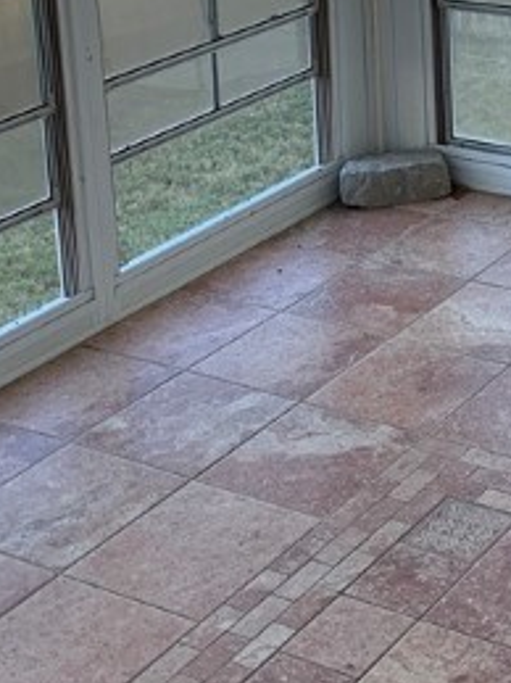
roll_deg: +1.8
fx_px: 1517
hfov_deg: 18.0
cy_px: -111
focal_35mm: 77
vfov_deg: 23.4
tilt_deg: -10.1
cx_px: 651
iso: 50
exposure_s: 1/121
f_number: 1.8
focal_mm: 4.25
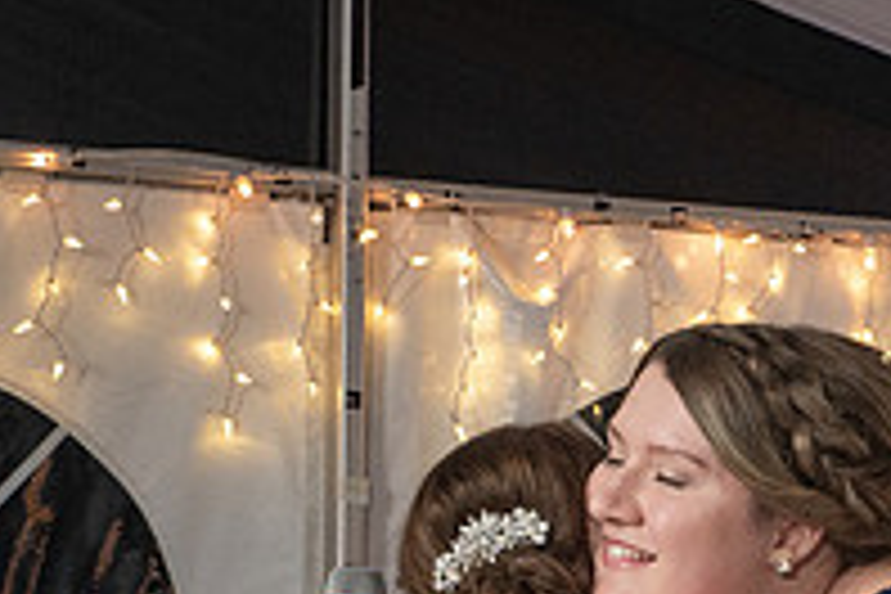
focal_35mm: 149
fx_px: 3687
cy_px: 823
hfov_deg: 13.3
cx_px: 1147
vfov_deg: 9.0
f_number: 5.6
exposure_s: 1/250
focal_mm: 35
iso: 2000
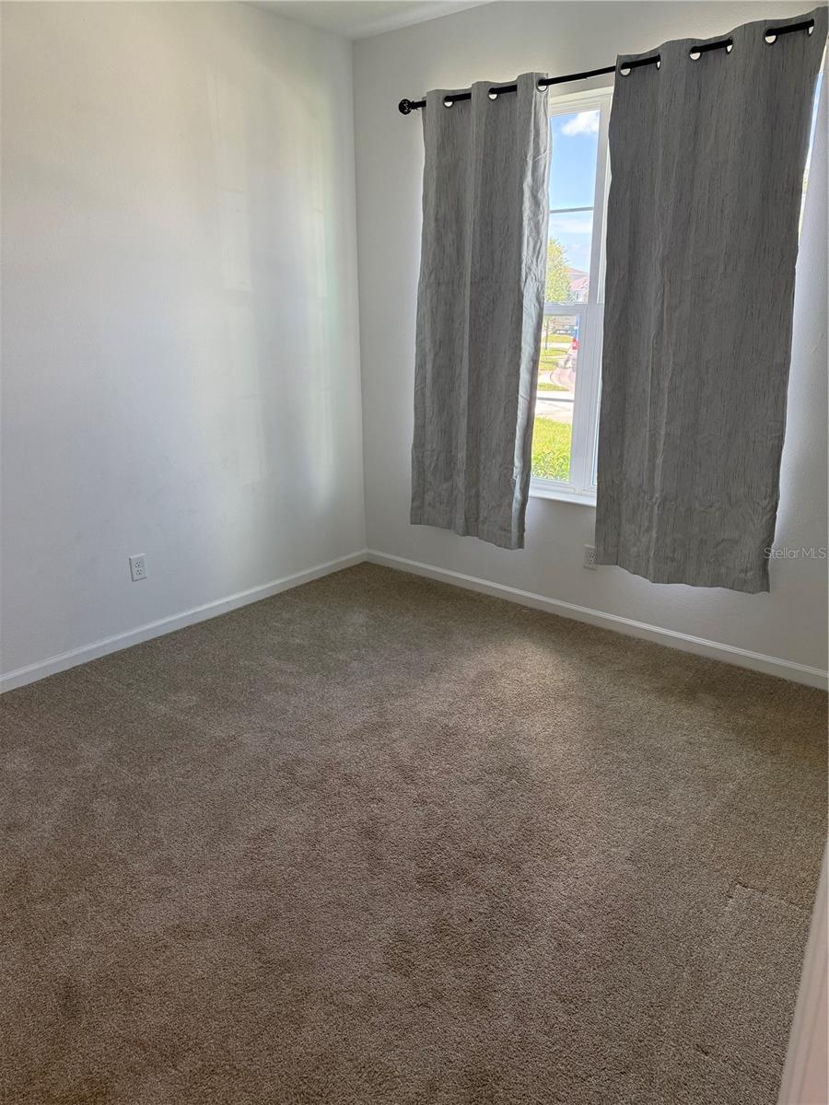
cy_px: 552
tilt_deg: -17.9
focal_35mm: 24
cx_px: 414
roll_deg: -0.3
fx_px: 766
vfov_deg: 71.6
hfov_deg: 56.8
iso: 200
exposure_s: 1/170
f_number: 1.78
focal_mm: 6.76
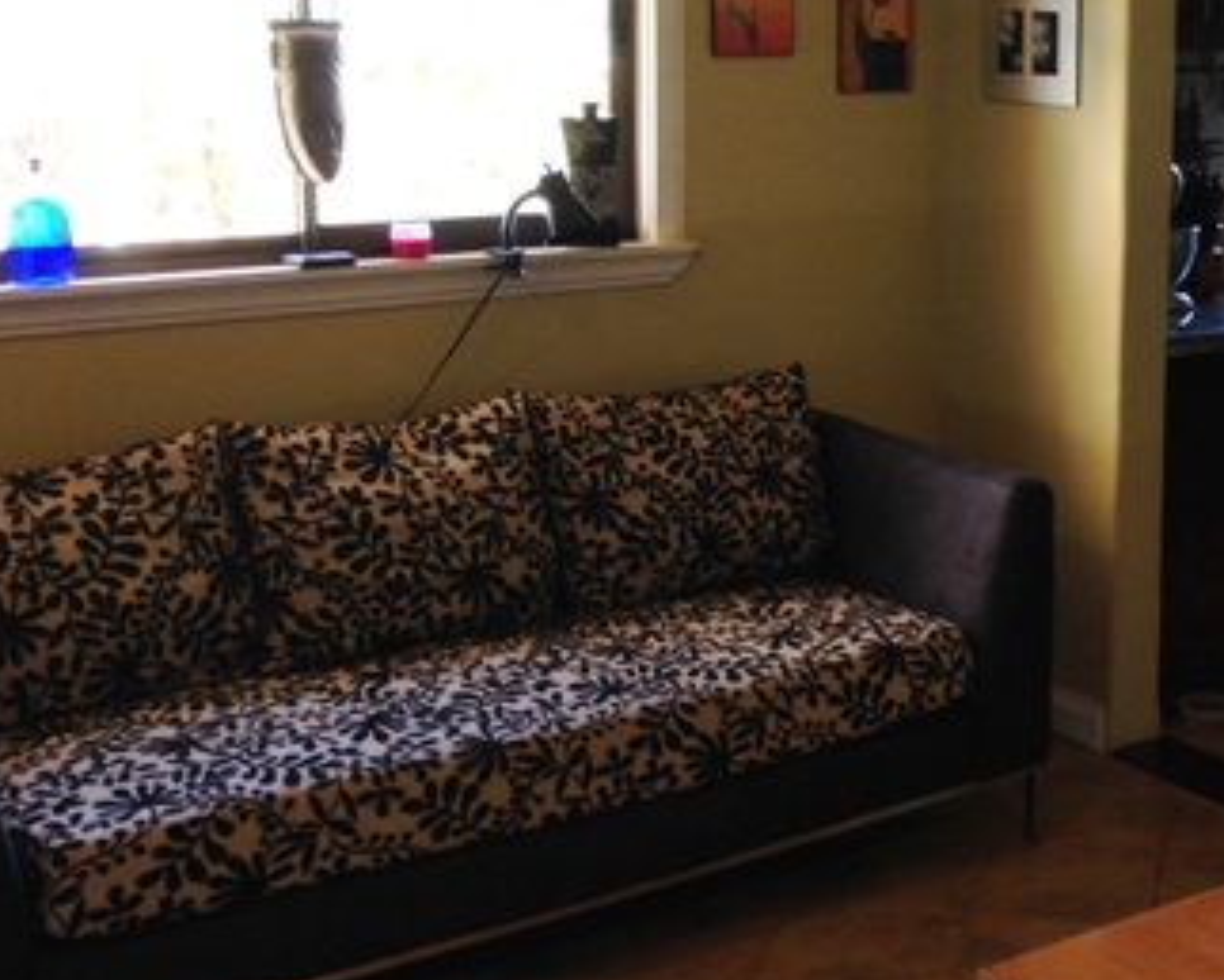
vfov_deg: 23.7
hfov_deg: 28.2
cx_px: 1144
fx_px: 2320
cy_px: 300
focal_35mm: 64
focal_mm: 4.12
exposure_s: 1/20
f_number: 2.4
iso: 64
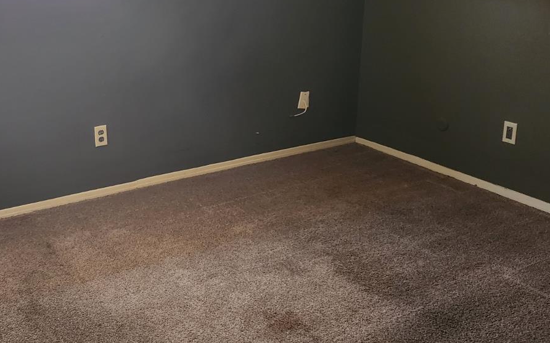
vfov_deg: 30.8
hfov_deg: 47.3
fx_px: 614
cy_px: 94
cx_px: 173
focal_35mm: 41
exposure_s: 1/60
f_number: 1.8
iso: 640
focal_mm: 6.4
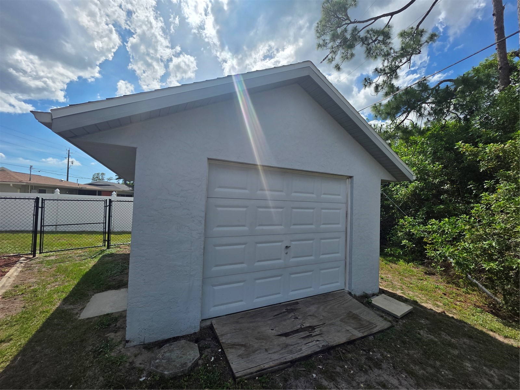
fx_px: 195
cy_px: 195
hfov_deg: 106.2
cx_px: 260
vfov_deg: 89.9
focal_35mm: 13
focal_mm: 2.2
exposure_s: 1/4313
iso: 40
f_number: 1.9
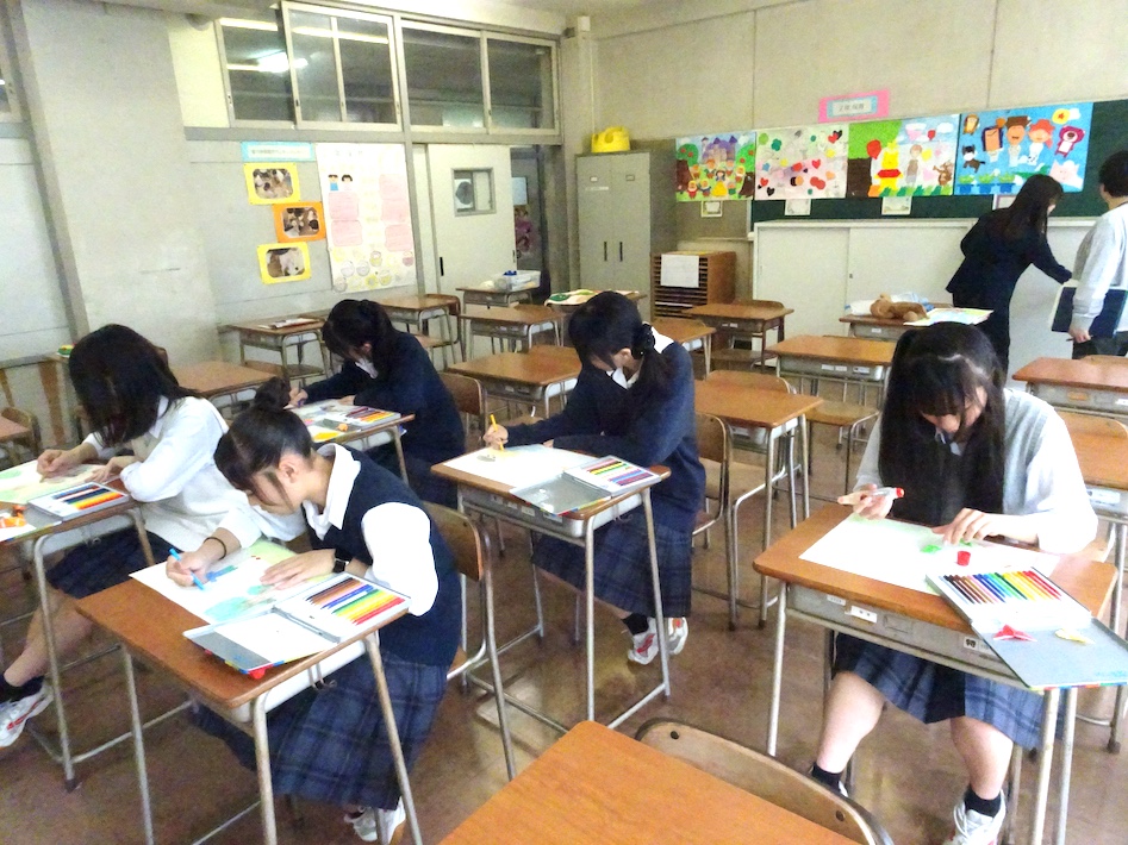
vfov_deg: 56.8
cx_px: 564
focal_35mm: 24
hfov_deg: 71.6
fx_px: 782
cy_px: 422
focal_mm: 4.1
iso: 3200
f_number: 3.5
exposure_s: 1/250
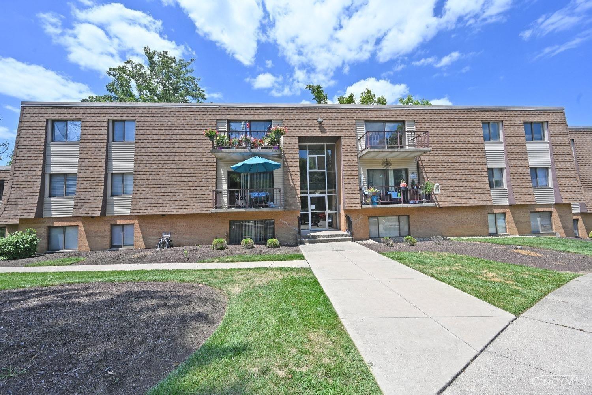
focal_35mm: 14
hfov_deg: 104.3
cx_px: 296
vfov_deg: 81.2
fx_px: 230
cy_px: 198
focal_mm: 14
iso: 110
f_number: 11
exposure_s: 1/160
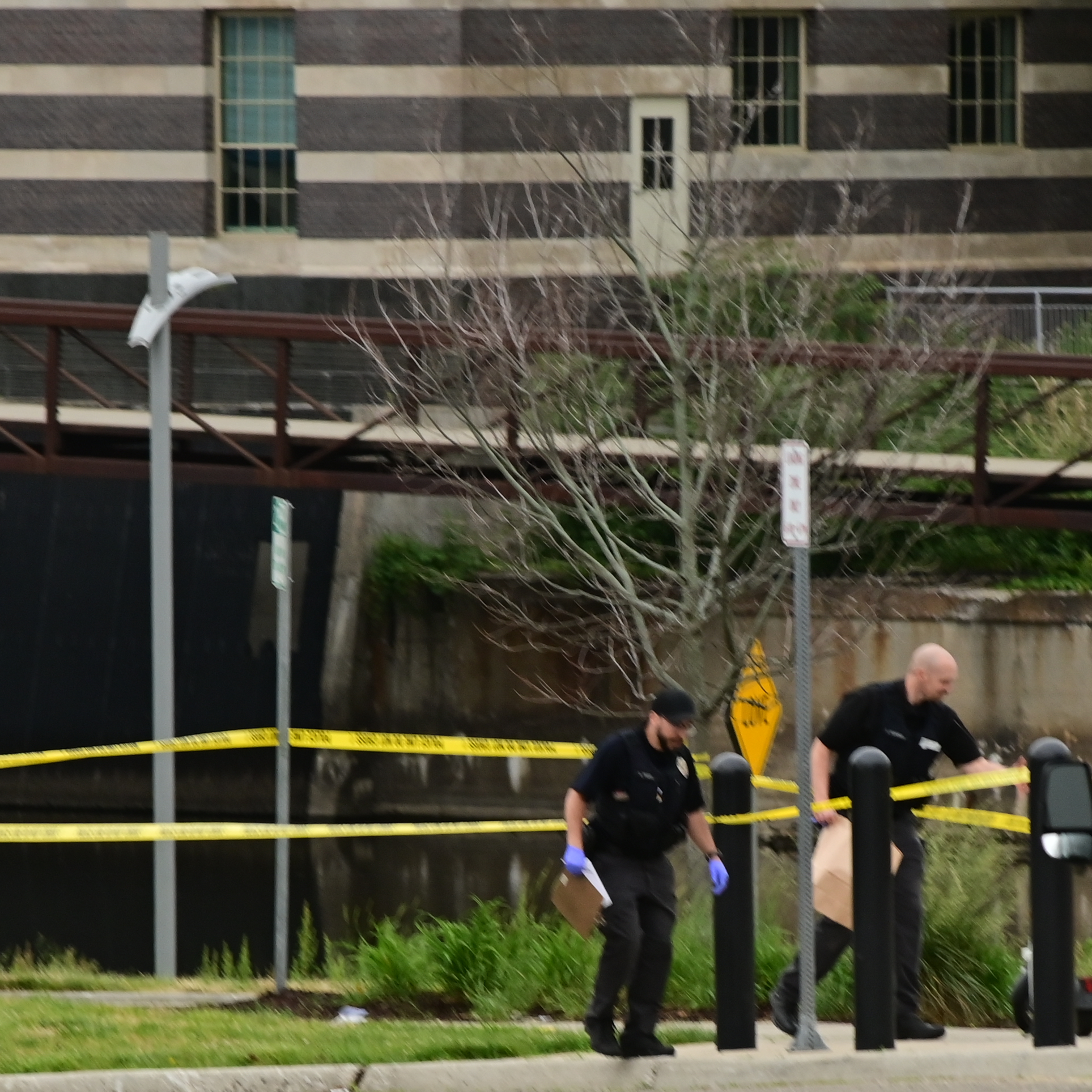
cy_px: 834
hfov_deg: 3.3
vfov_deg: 3.3
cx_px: 653
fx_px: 19023
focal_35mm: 533
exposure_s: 1/400
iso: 800
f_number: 6.3
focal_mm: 200
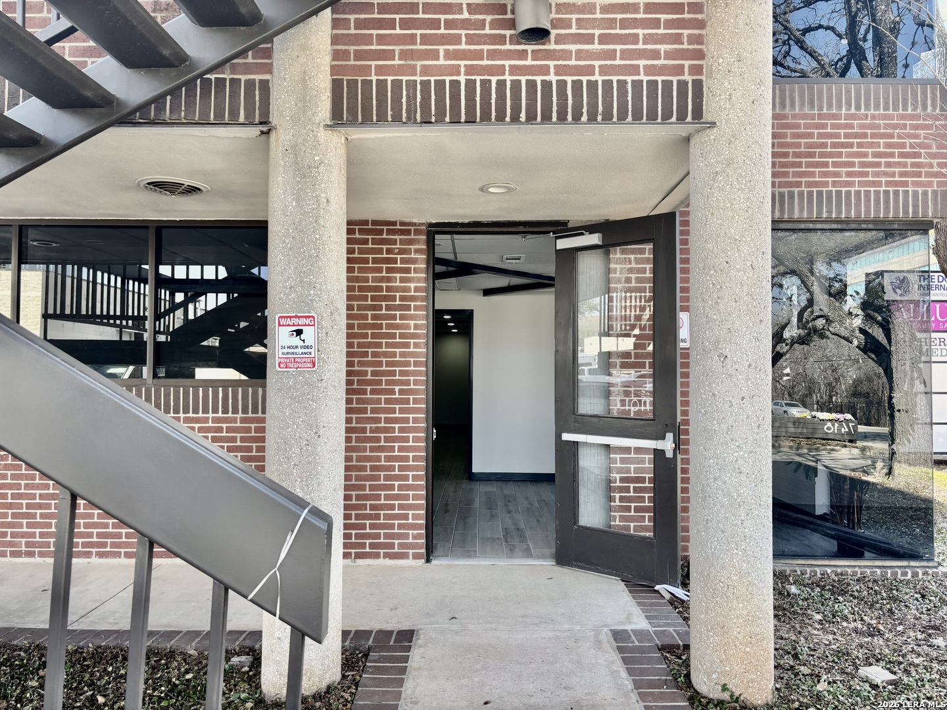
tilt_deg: +2.0
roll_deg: -0.6
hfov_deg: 67.3
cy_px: 355
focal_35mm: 26
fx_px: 711
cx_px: 474
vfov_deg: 53.1
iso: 40
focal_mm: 5.96
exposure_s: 1/181
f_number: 1.6
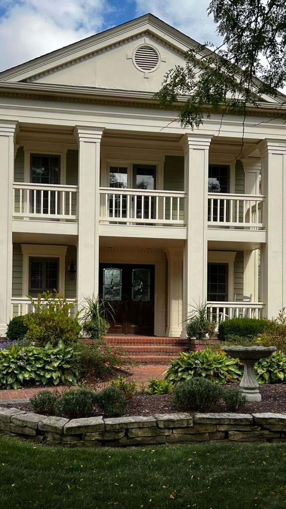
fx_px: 594
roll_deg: +0.0
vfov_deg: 46.2
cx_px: 126
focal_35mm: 44
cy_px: 303
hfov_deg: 27.1
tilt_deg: +3.7
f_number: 1.5
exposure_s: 1/2762
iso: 50
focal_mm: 5.7
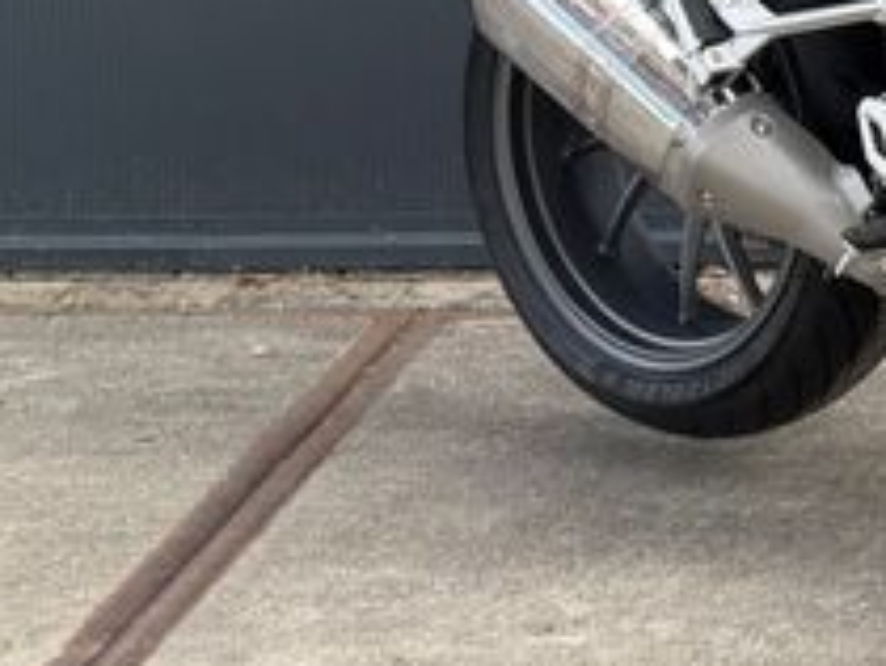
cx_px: 1308
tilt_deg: -2.0
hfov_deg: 22.3
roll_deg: +0.1
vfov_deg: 19.3
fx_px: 1871
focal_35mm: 73
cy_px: -80
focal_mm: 6.76
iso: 80
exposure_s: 1/497
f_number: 1.78
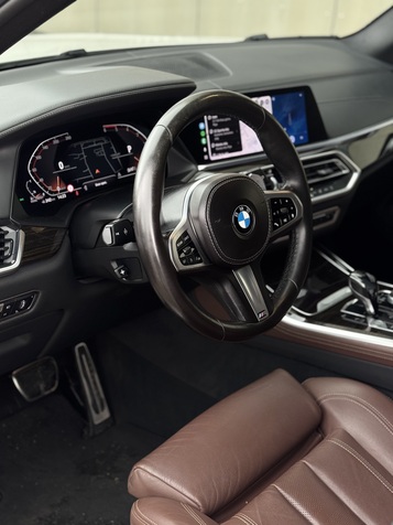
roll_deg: -2.5
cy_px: 262
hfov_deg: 30.3
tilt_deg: -25.6
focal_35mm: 48
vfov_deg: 39.7
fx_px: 727
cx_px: 196
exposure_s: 1/186
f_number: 1.78
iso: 64
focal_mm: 6.76
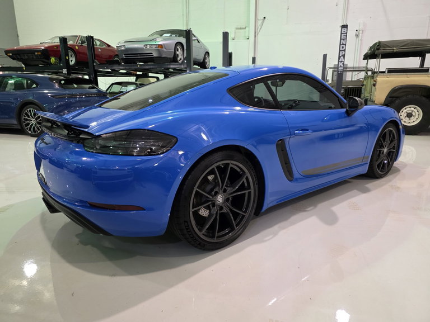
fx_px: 286
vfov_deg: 58.9
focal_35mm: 23
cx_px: 215
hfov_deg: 73.9
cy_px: 161
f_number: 1.7
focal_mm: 6.3
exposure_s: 1/120
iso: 800
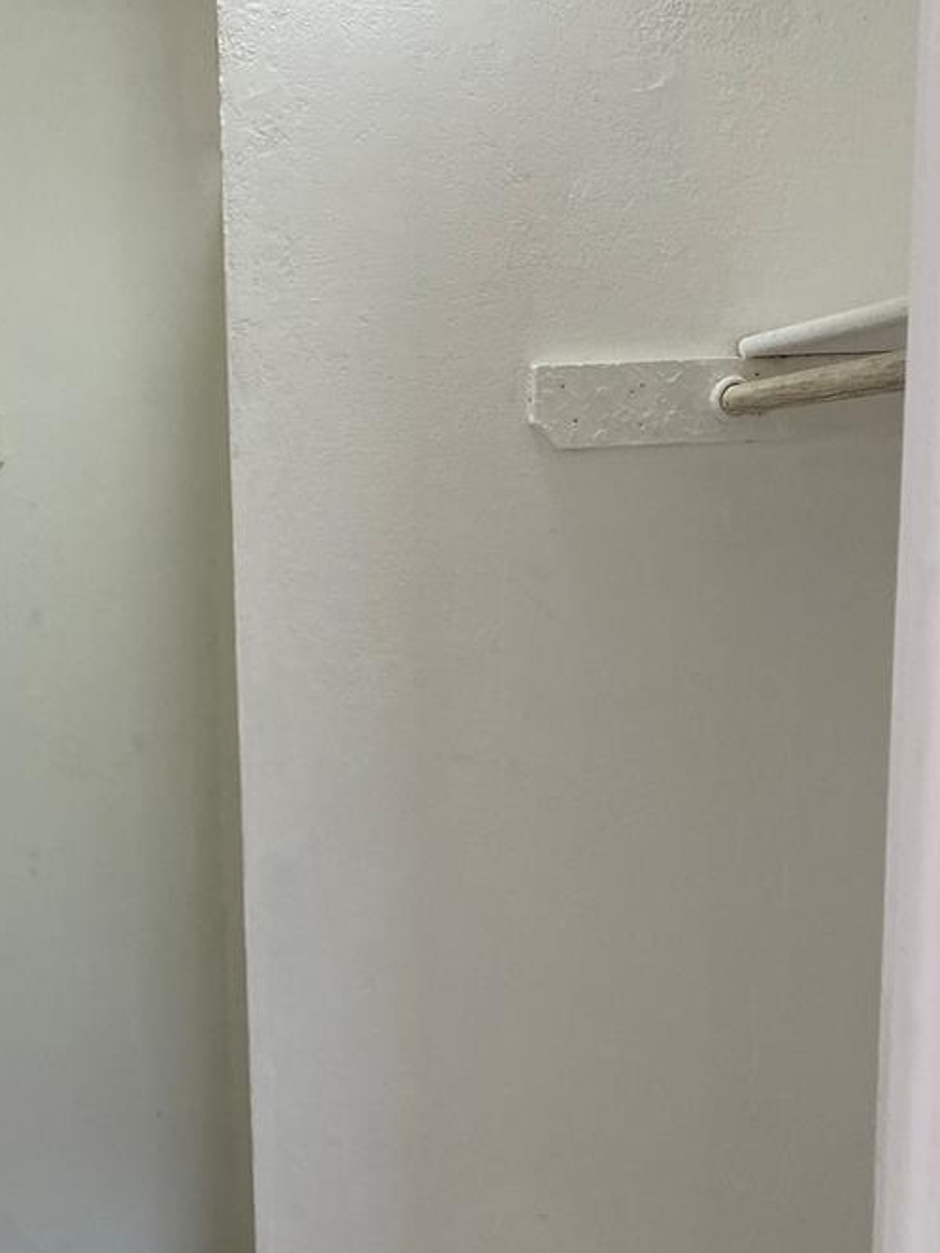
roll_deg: +2.9
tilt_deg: -9.6
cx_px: 357
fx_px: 1702
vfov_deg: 40.2
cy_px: 766
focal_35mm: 47
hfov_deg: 30.8
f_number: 1.8
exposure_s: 1/120
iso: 80
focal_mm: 4.25
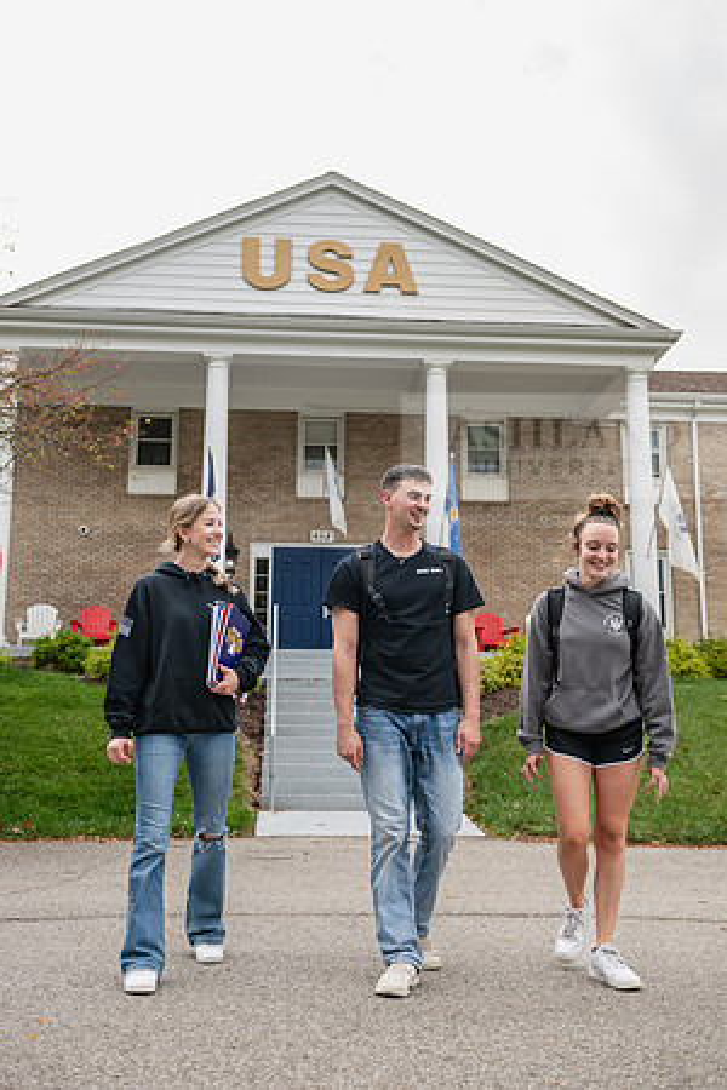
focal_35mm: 36
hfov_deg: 36.9
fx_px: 1090
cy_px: 545
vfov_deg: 53.1
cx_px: 364
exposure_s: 1/800
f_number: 4
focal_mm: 36
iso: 250
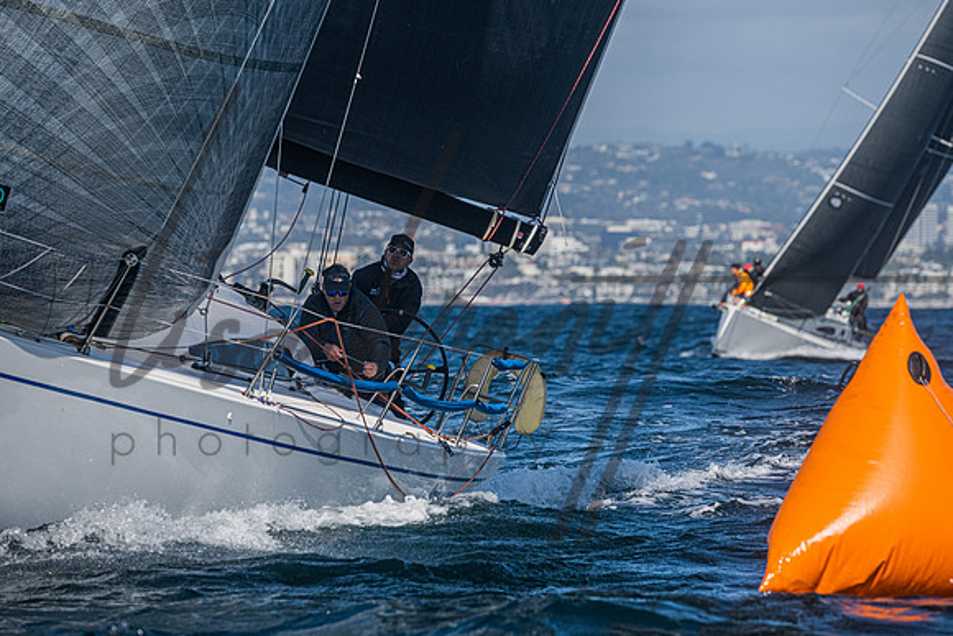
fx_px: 7968
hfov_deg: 6.8
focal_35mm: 301
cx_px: 537
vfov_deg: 4.6
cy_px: 320
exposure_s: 1/5000
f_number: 6.3
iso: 400
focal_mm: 260
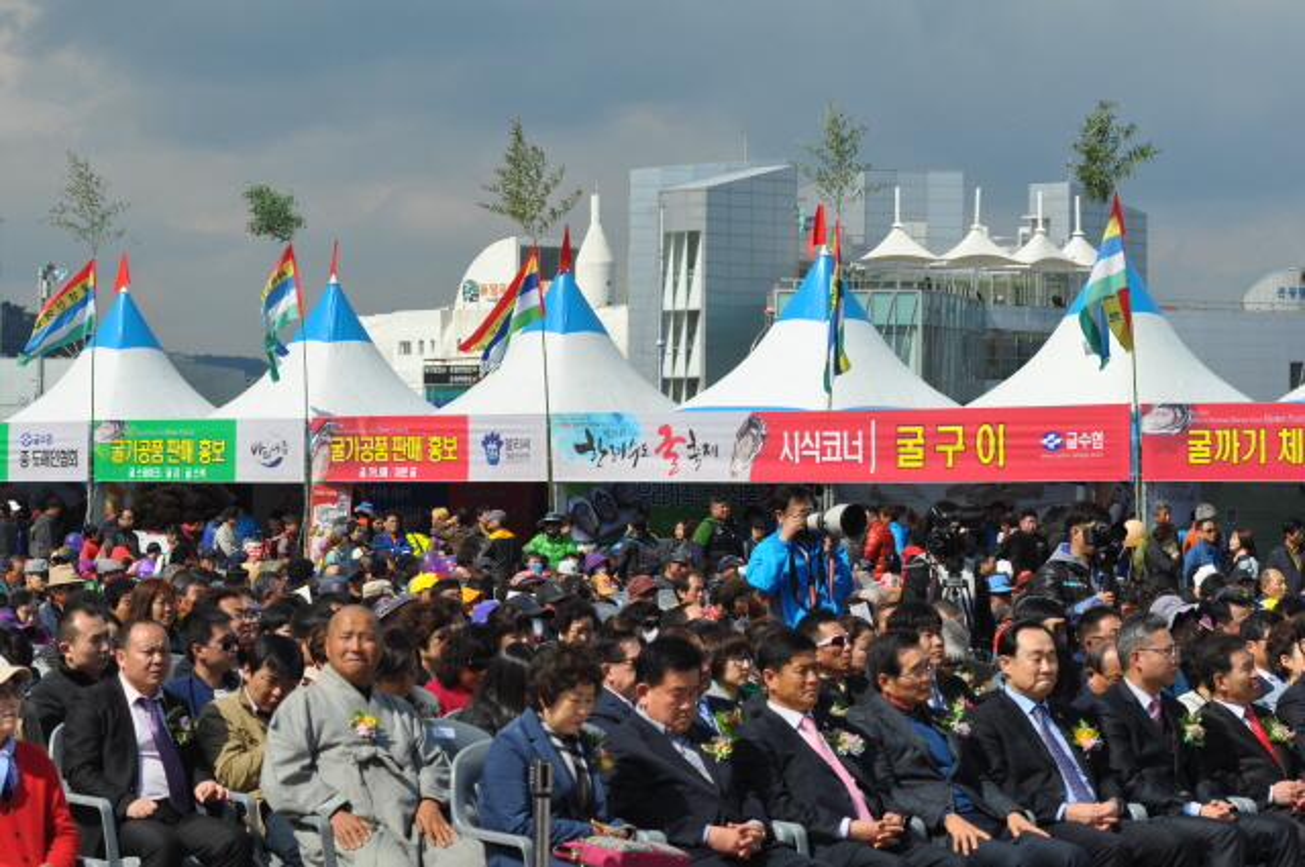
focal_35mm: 174
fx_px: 6299
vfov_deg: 7.9
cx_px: 652
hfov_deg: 11.8
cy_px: 434
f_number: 7.1
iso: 200
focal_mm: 116
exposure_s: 1/800
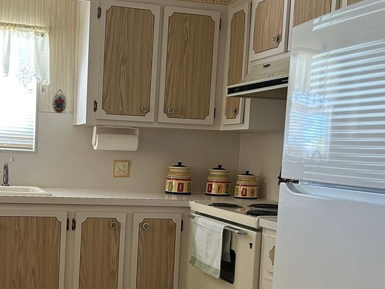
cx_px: 98
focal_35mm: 54
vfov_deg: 26.8
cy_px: 200
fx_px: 601
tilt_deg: -7.2
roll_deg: -0.8
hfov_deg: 34.8
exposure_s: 1/78
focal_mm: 5.7
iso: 125
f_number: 1.5
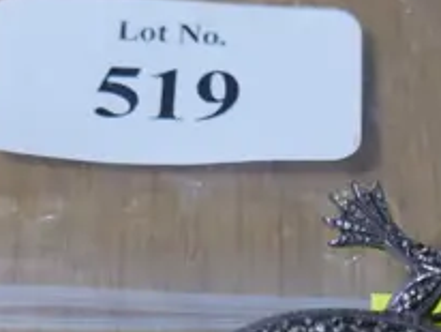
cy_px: 138
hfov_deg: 12.3
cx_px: 430
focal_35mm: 159
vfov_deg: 9.4
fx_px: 2028
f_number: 3.6
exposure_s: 1/60
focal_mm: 16
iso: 250
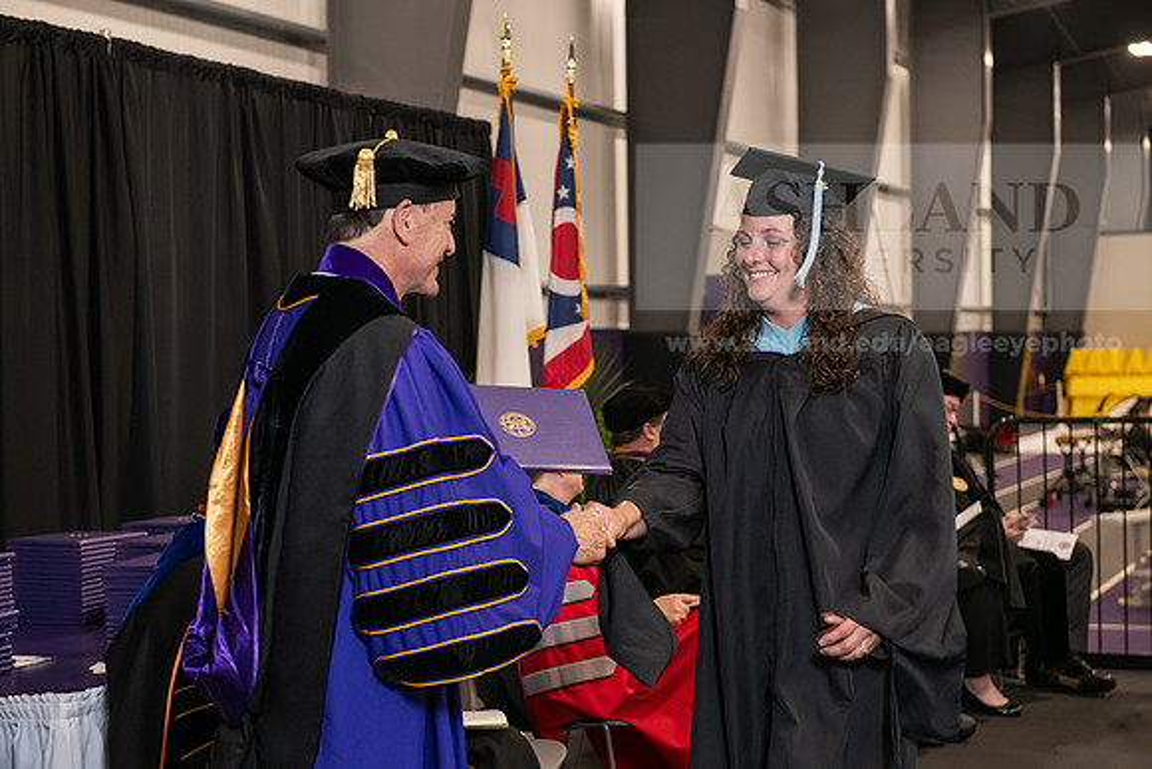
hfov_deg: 28.8
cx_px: 576
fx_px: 2240
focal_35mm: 70
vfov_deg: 19.5
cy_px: 384
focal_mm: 70
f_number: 5
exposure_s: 1/125
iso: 2000
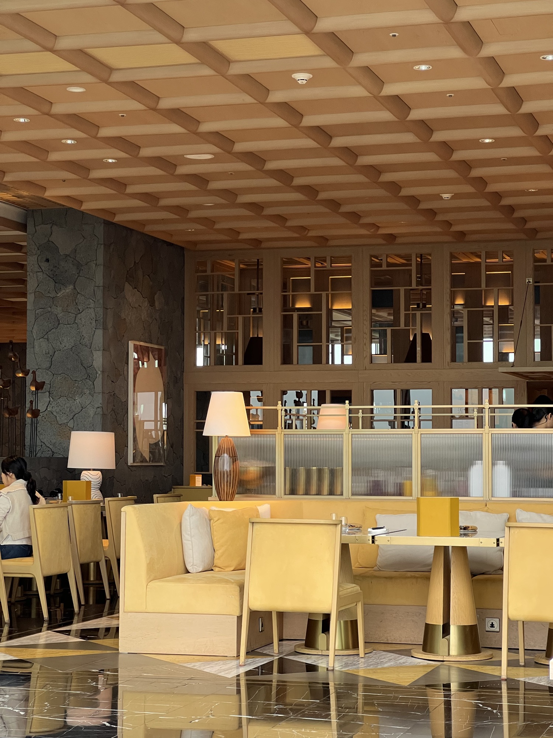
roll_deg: -0.2
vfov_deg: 25.3
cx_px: 276
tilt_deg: +2.9
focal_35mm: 77
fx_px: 1640
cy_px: 369
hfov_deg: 19.1
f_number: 2.8
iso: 200
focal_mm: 9
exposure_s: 1/92
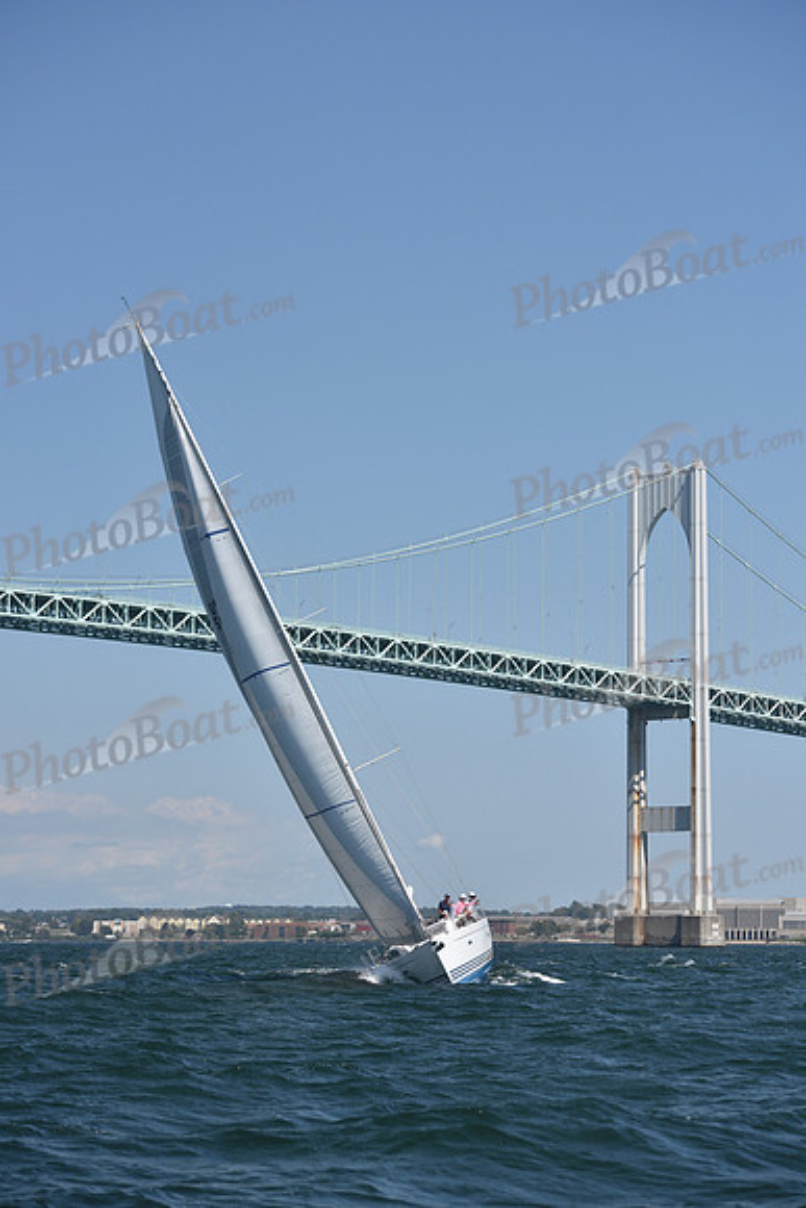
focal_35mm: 95
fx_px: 3188
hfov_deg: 14.4
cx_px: 403
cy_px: 604
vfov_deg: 21.5
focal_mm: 95
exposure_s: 1/1250
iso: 250
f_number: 5
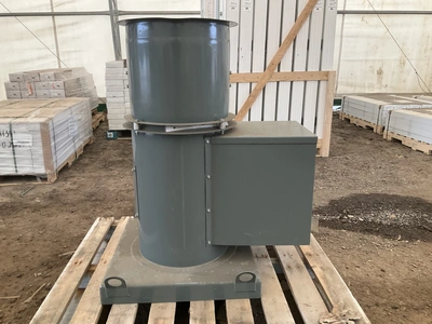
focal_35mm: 29
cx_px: 216
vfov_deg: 48.2
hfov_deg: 61.7
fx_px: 362
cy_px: 162
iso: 64
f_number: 1.8
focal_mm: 3
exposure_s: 1/82
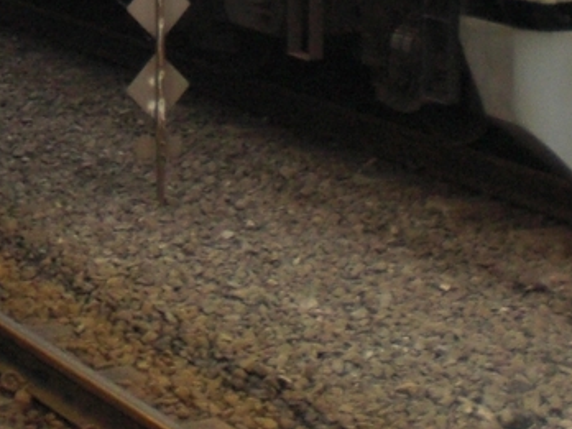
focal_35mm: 131
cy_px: -309
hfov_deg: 15.0
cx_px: 163
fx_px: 2165
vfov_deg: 10.7
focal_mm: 6.3
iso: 200
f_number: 3.1
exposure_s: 1/100
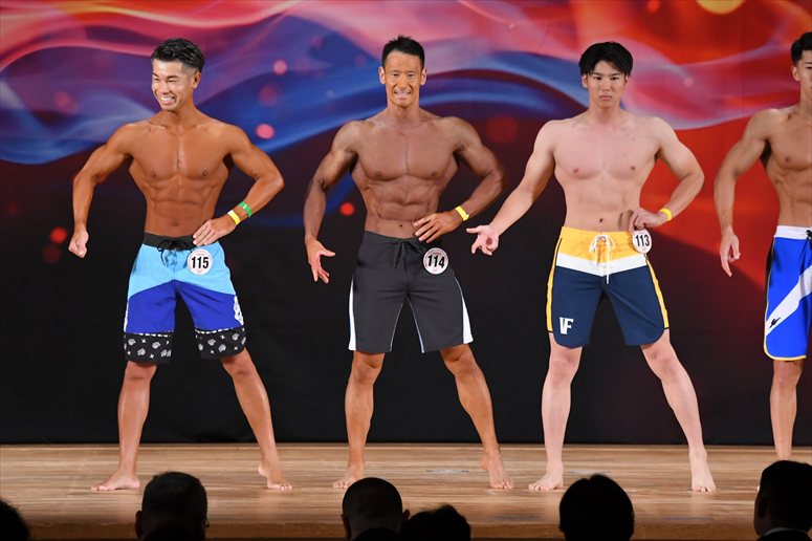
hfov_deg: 9.2
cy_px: 270
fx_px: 5073
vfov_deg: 6.1
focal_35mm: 225
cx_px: 406
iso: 3200
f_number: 5.6
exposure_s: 1/400
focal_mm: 150
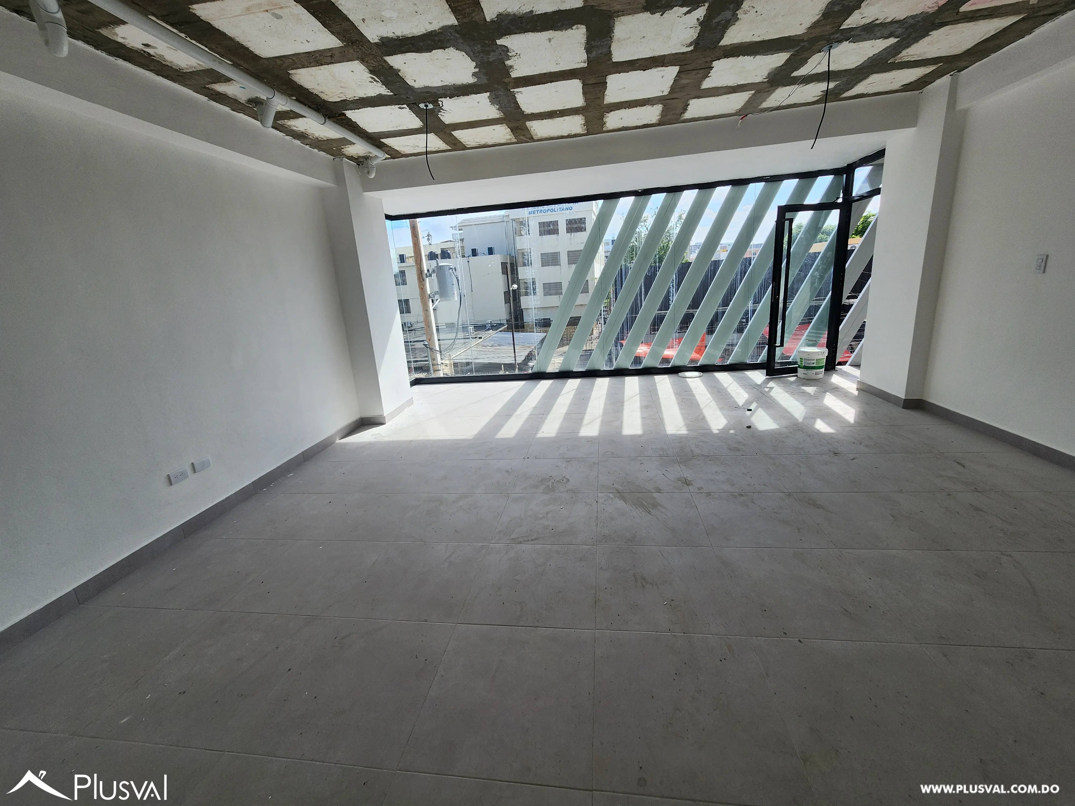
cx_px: 538
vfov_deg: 89.9
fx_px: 404
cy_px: 403
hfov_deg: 106.2
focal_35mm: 13
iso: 50
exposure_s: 1/707
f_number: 2.2
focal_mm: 2.2
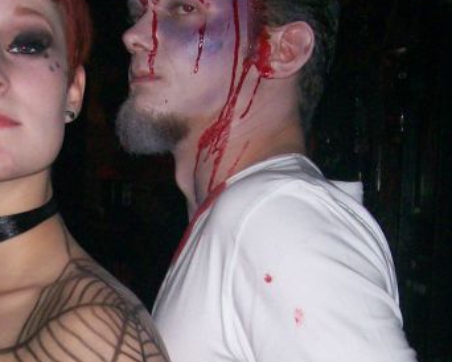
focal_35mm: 82
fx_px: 1098
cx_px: 52
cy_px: 333
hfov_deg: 22.7
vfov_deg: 18.4
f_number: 2.7
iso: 140
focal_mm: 6
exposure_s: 1/45.3
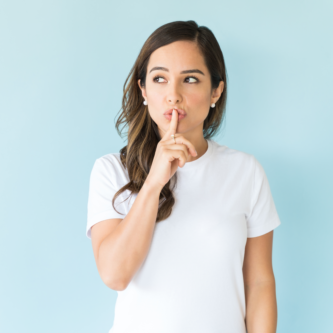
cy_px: 167
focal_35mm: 96
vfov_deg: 18.1
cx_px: 107
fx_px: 1045
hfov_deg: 18.1
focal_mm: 75
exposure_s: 1/100
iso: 500
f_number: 3.5
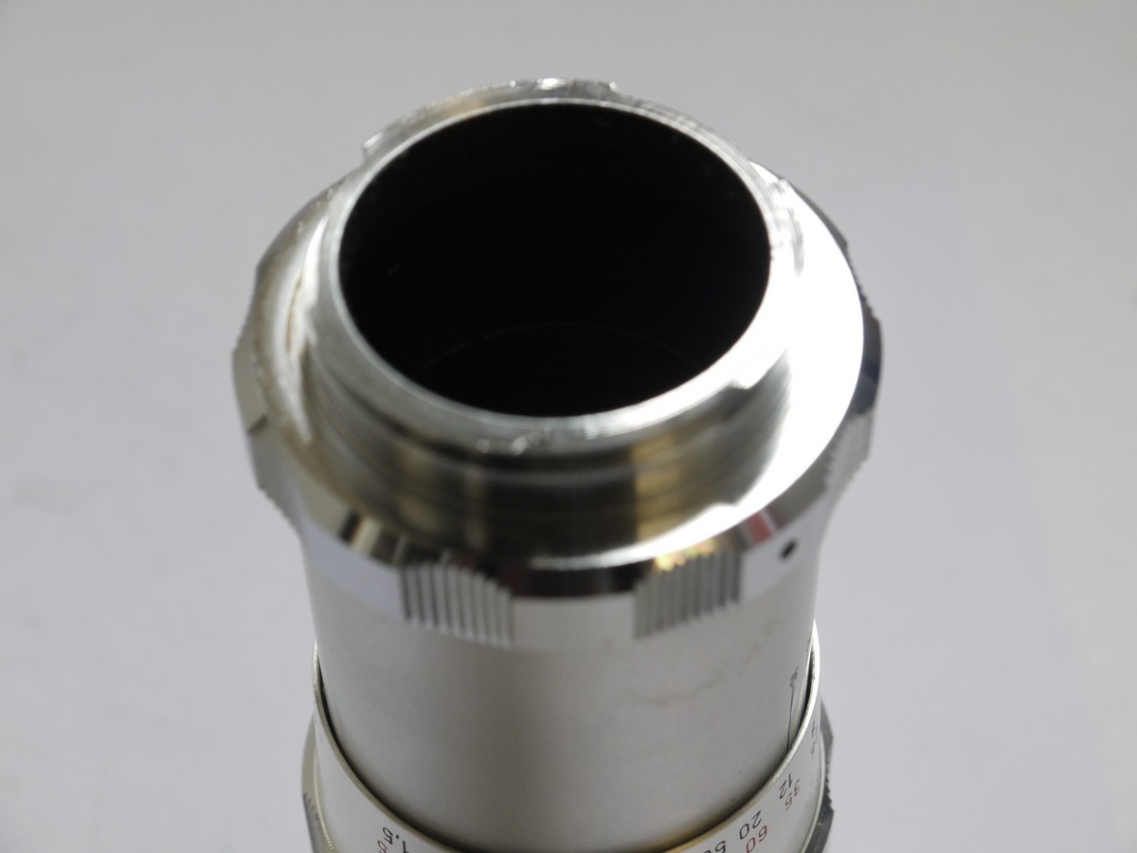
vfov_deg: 18.9
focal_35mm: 78
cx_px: 568
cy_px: 426
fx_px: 2562
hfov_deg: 25.0
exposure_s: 1/30
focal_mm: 39
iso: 400
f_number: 10
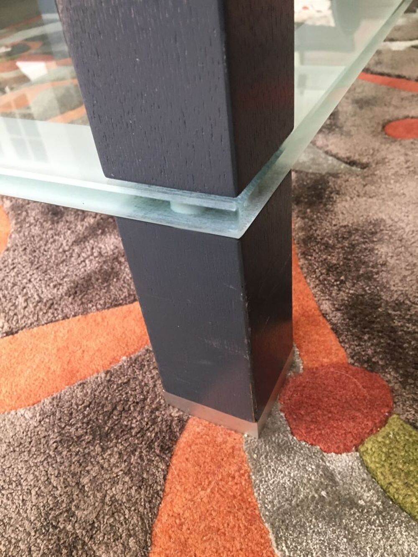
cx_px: 209
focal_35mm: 29
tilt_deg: -38.4
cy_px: 278
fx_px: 467
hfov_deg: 48.2
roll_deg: +6.3
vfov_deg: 61.7
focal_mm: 4.15
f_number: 2.2
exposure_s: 1/33
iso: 160
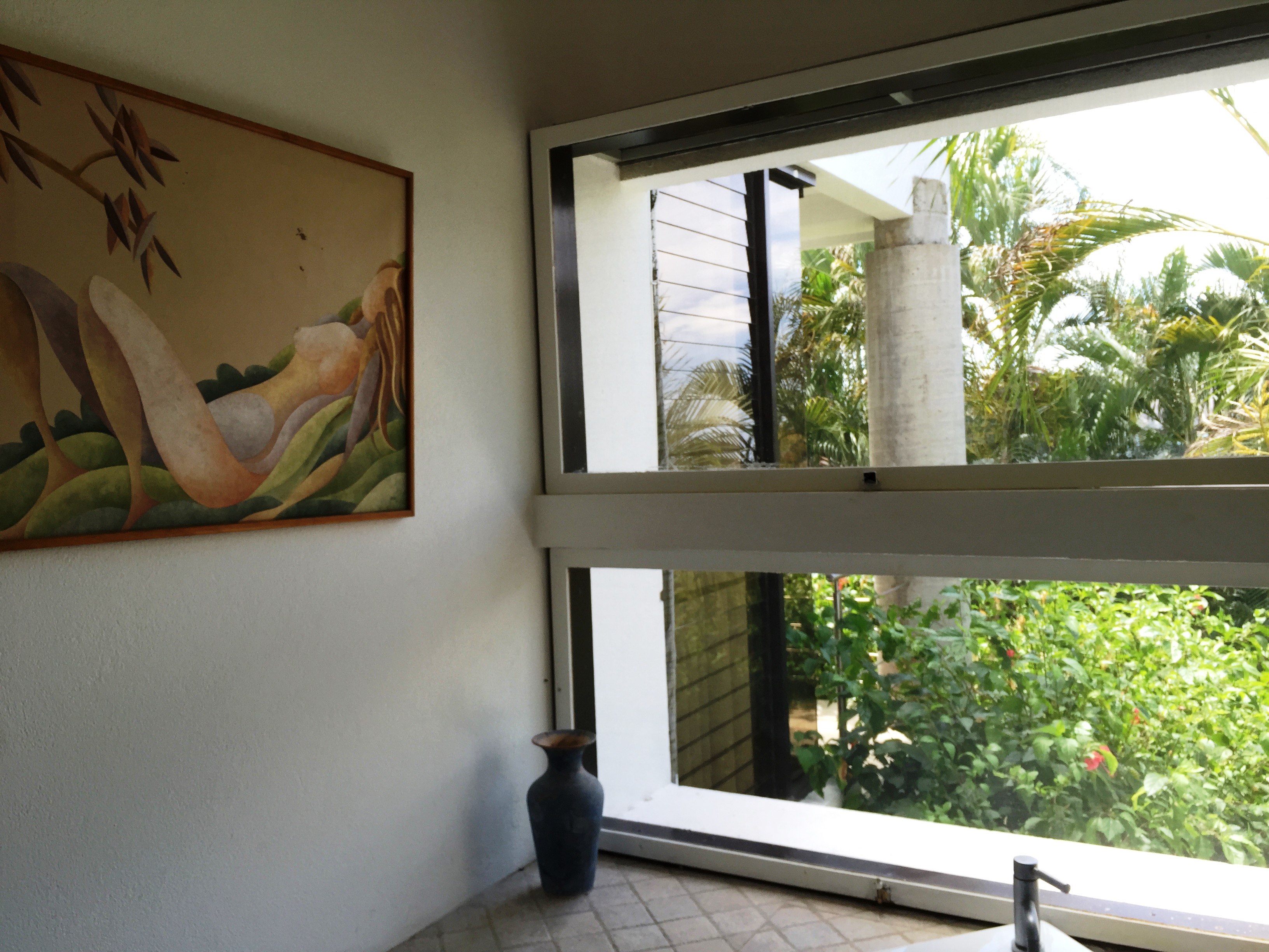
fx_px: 1063
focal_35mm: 29
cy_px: 476
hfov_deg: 61.7
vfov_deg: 48.2
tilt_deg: -1.9
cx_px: 634
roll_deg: +1.1
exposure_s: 1/120
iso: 32
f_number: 2.2
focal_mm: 4.15
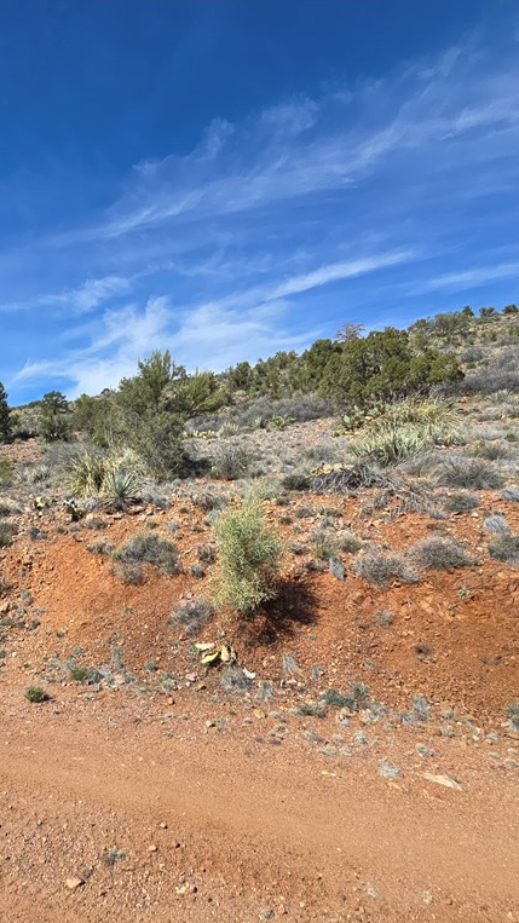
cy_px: 462
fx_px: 465
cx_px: 122
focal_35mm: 19
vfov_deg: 89.6
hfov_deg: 55.2
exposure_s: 1/2216
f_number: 2.2
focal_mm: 2.2
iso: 50
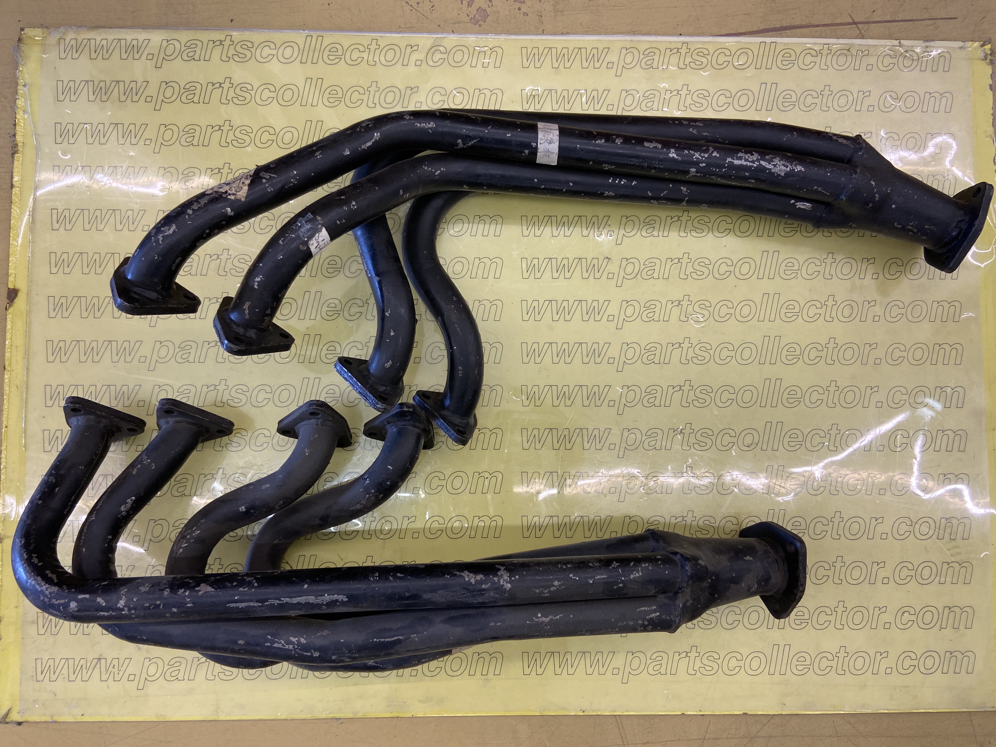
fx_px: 748
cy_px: 374
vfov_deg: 53.1
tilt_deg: -85.9
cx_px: 498
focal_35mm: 26
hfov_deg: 67.3
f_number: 1.8
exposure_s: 1/100
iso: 125
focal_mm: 4.25
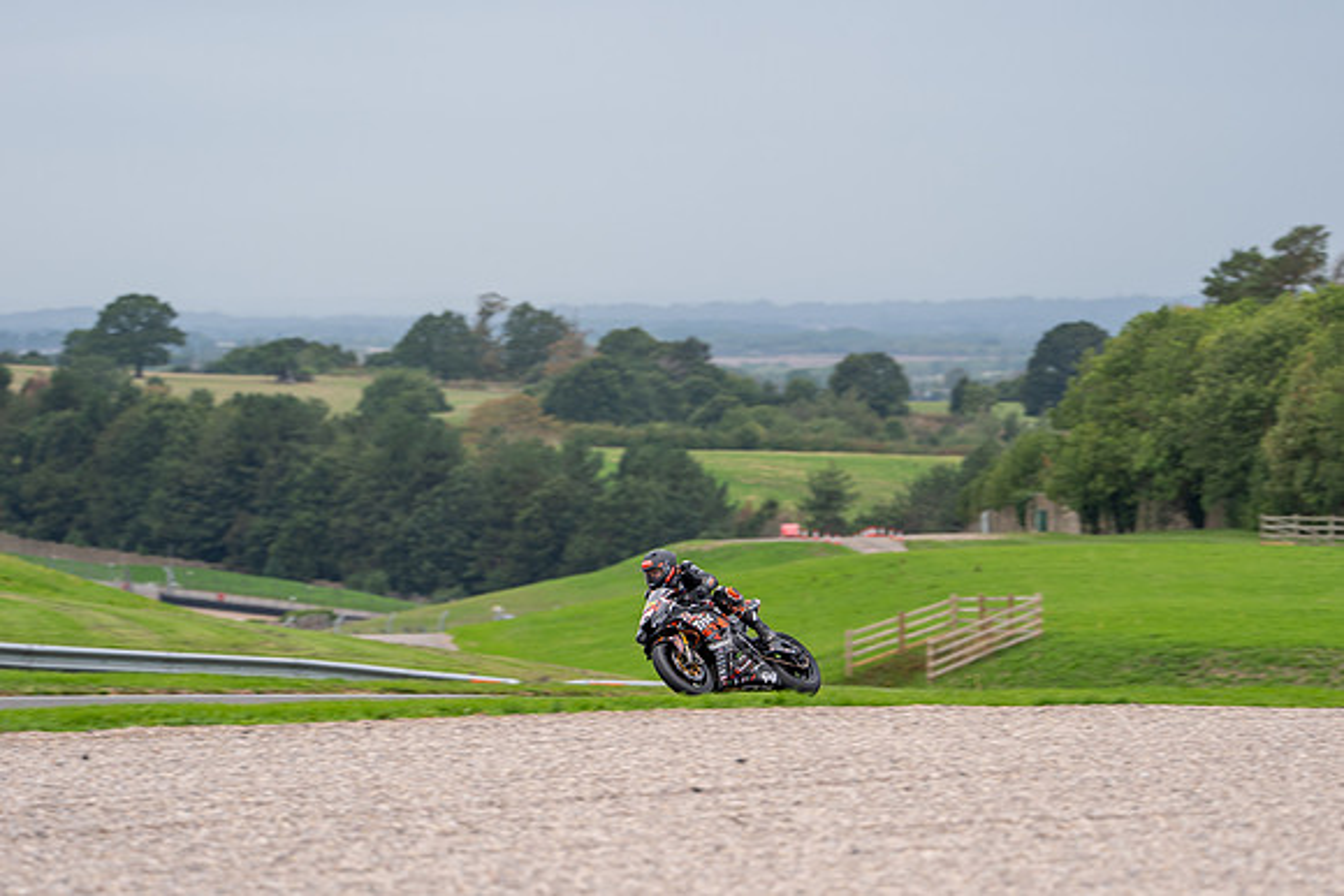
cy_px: 425
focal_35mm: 221
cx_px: 742
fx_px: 8243
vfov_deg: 6.2
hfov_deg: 9.3
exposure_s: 1/400
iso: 125
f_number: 4.5
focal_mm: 200
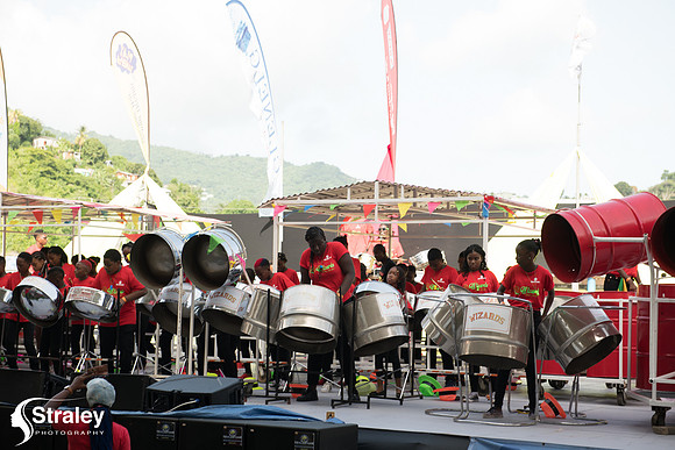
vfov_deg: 19.5
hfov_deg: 28.8
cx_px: 338
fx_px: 1313
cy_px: 225
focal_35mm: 70
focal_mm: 70
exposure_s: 1/100
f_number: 5.6
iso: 64
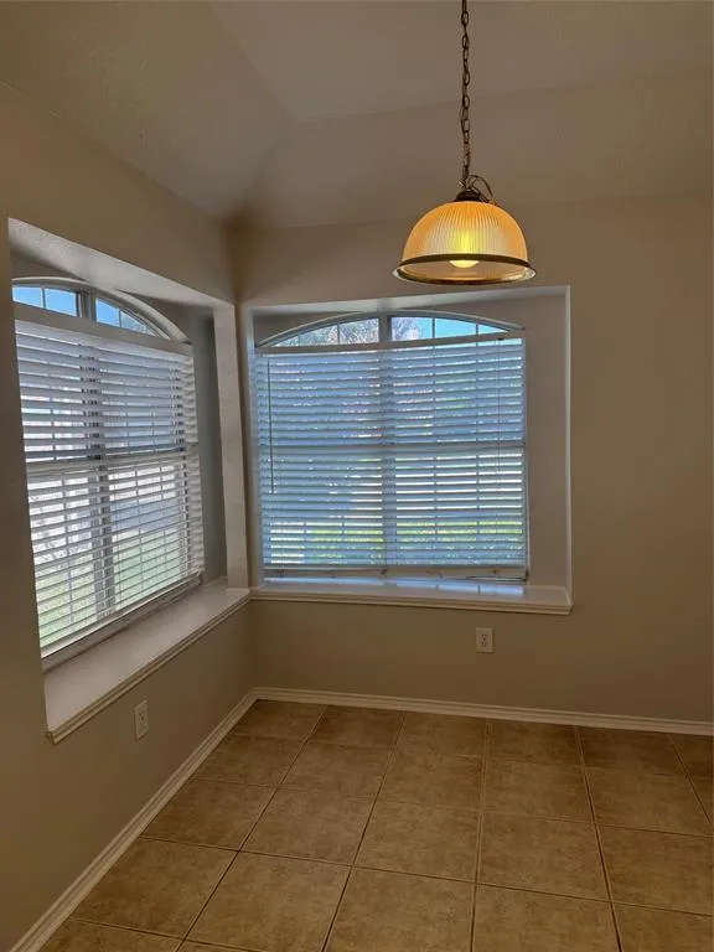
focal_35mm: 24
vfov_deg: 71.6
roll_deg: +2.9
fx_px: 660
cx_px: 357
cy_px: 476
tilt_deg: -6.3
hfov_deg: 56.8
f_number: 1.78
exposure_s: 1/120
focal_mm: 6.76
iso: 64
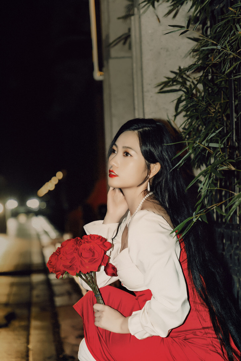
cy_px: 180
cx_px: 120
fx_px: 1054
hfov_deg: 13.0
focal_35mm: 105
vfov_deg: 19.5
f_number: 4
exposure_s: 1/125
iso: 2500
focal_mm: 105
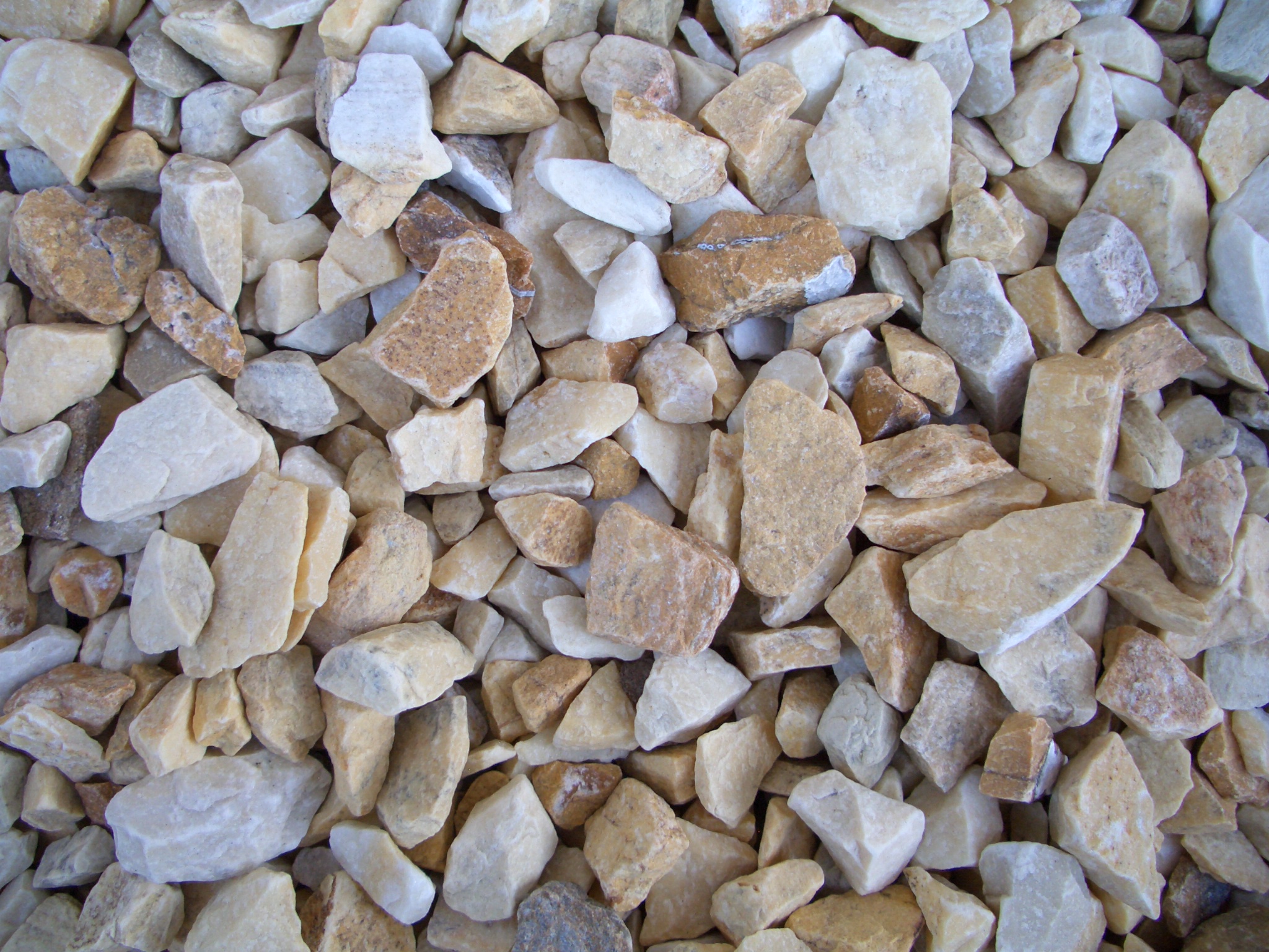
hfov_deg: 52.6
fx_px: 1283
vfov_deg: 40.7
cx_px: 634
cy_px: 476
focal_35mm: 35
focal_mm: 5.8
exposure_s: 1/40
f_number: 2.6
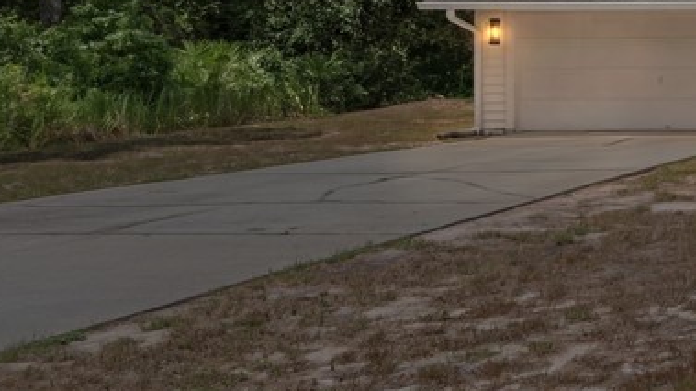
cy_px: 24
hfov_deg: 27.4
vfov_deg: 20.1
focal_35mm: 58
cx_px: 984
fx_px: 1079
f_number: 8
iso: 200
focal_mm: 13
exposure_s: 1/640
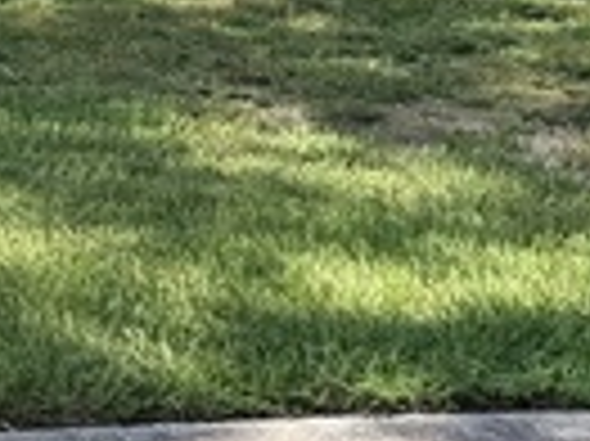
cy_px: -760
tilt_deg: +12.5
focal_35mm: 147
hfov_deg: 11.3
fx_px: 2503
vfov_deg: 8.7
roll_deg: -0.2
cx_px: -793
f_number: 1.78
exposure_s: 1/1855
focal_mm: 6.76
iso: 80
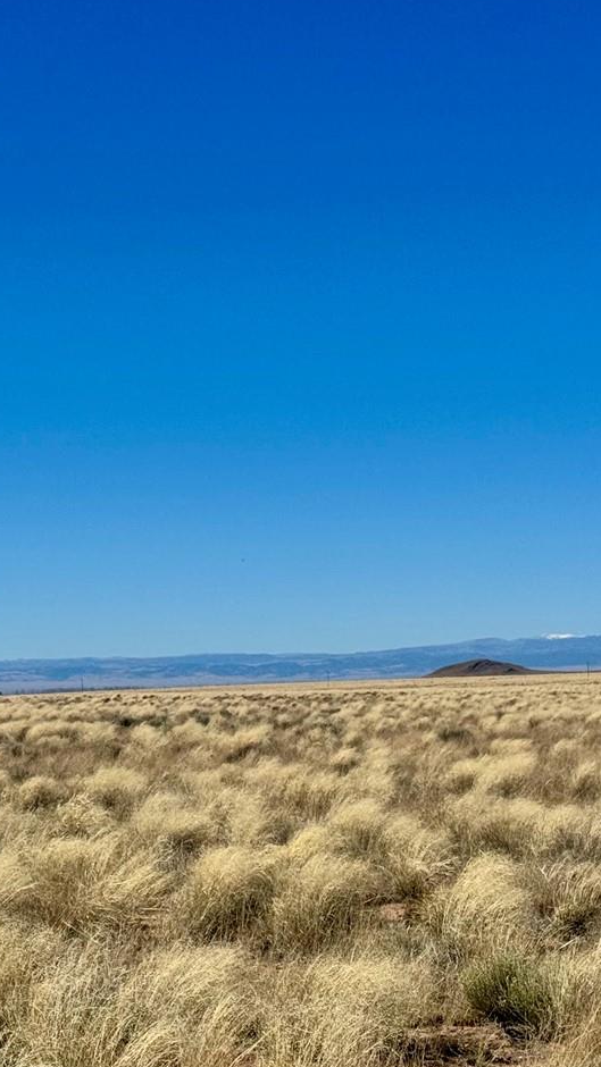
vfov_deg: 23.9
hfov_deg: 13.6
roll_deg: +1.8
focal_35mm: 89
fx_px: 2521
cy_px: 666
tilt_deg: +0.3
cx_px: 185
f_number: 1.78
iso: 80
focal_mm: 6.76
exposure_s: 1/9009
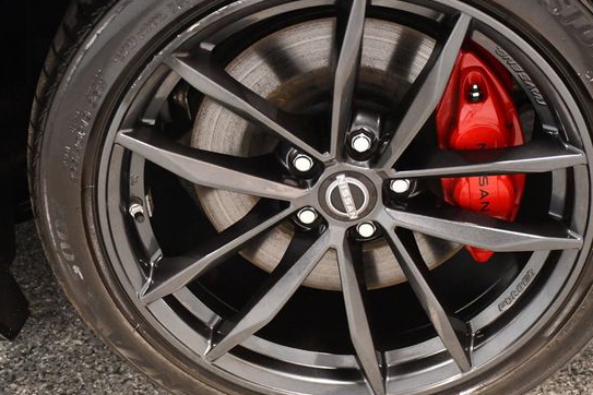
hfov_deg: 25.6
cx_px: 339
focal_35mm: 79
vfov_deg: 17.3
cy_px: 185
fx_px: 1301
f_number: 4.5
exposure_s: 1/60
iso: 7200
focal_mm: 45
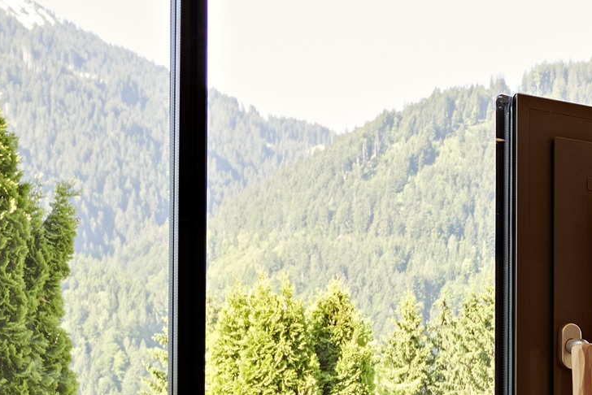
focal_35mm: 119
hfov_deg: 14.6
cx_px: 1135
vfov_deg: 11.1
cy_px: 566
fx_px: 1958
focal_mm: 21
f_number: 7.1
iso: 100
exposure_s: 1/20
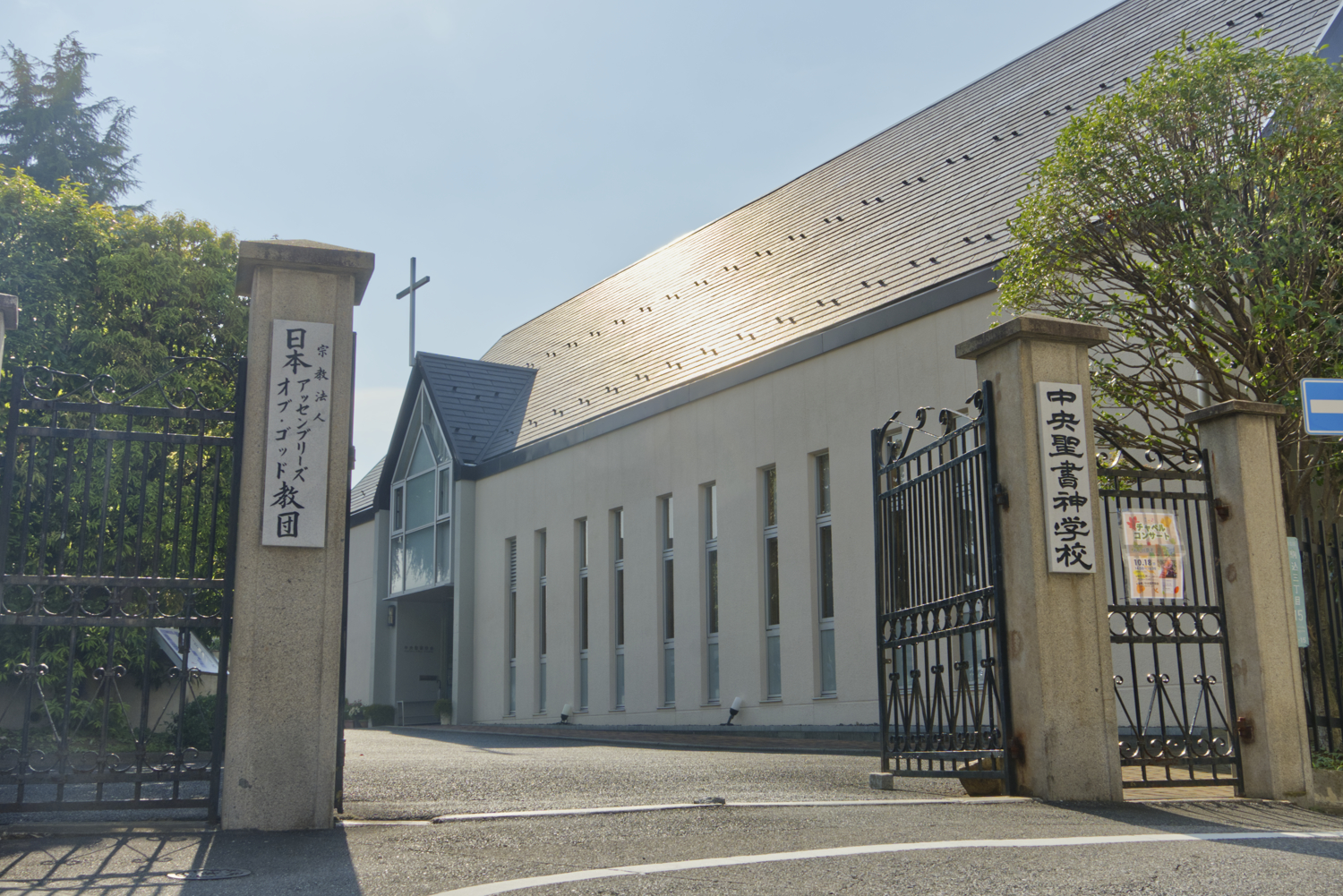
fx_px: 1343
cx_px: 672
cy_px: 448
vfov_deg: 36.9
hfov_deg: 53.1
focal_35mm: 36
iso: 100
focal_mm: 24
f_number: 10
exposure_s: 1/250
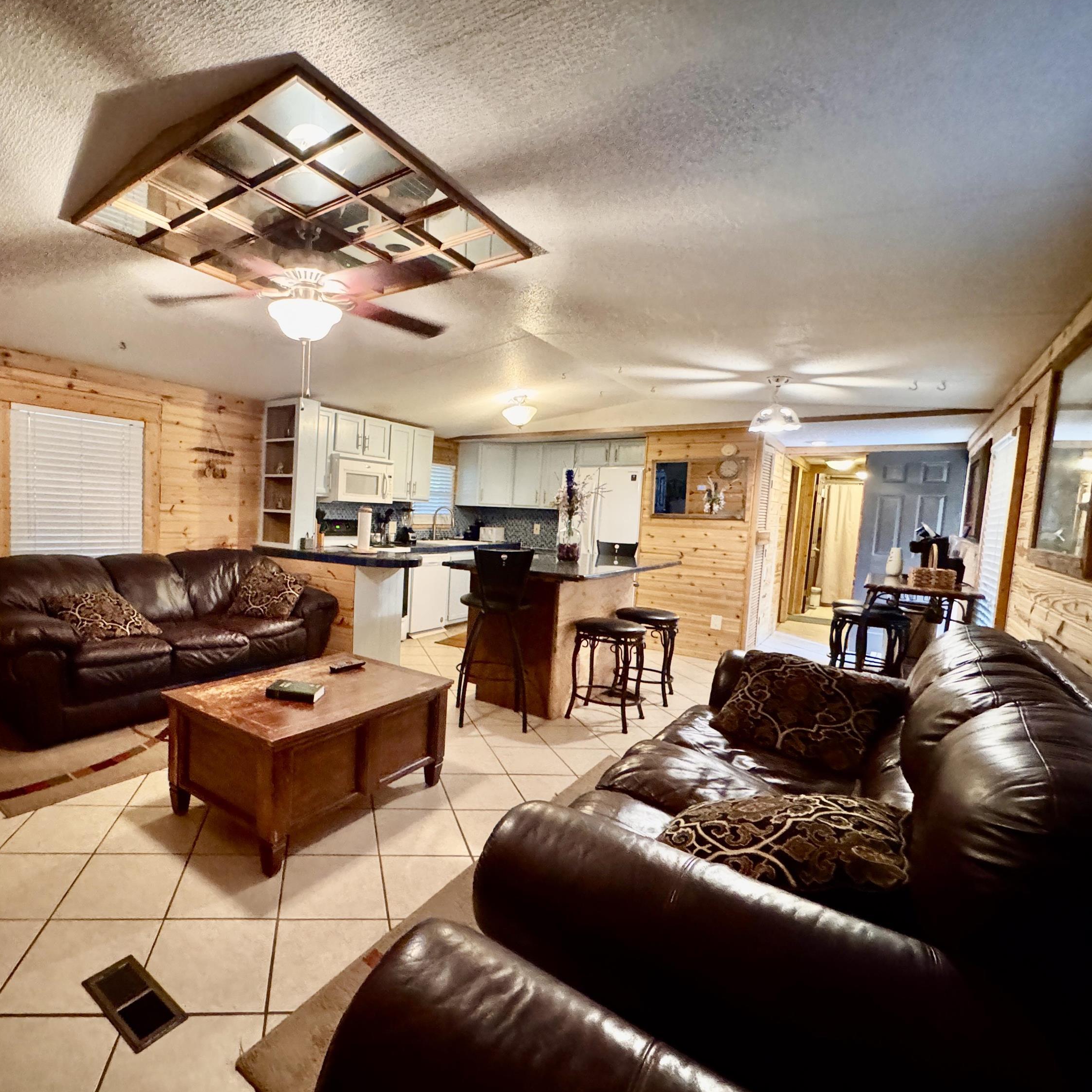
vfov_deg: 84.0
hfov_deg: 81.2
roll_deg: -2.7
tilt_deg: -4.2
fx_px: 607
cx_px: 366
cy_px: 555
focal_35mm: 17
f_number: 2.2
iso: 1000
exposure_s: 1/40
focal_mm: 2.22
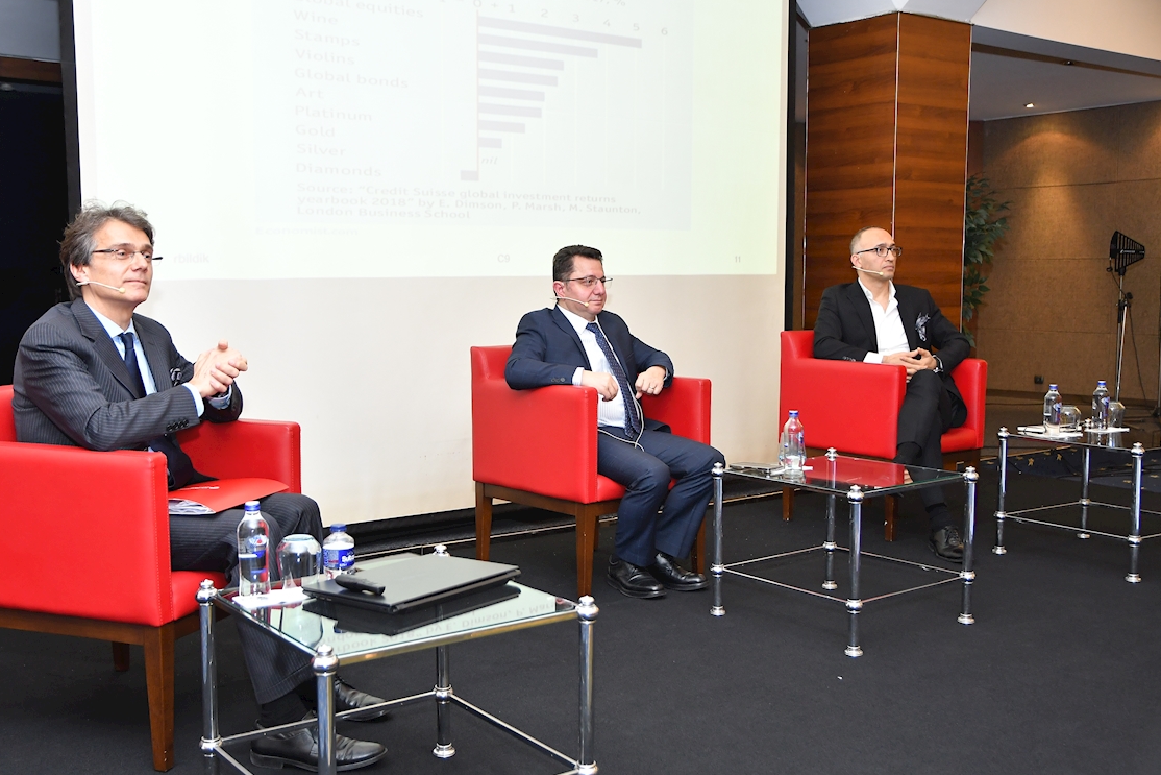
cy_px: 379
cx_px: 537
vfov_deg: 31.9
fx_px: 1355
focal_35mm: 42
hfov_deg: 46.4
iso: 1000
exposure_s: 1/100
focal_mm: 26
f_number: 3.2
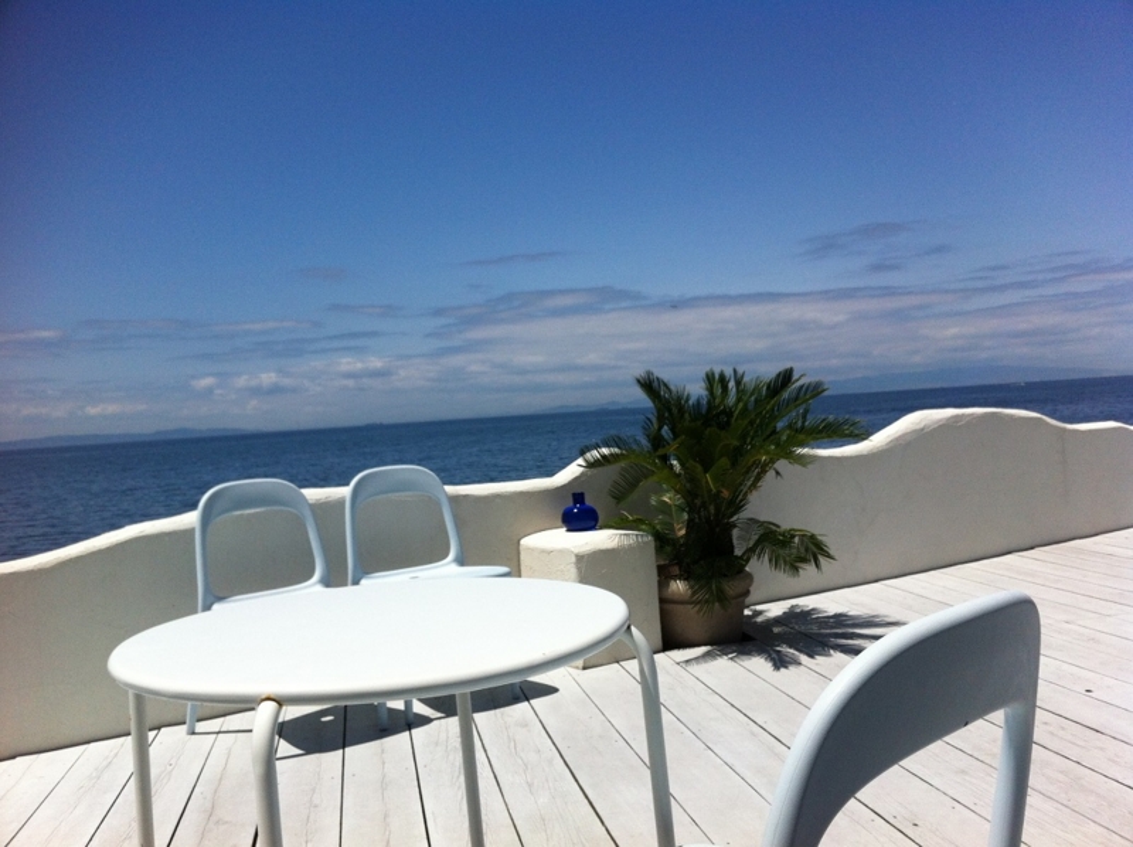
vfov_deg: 40.6
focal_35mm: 35
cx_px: 566
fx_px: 1144
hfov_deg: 52.7
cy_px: 424
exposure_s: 1/3771
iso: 80
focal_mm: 3.85
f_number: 2.8
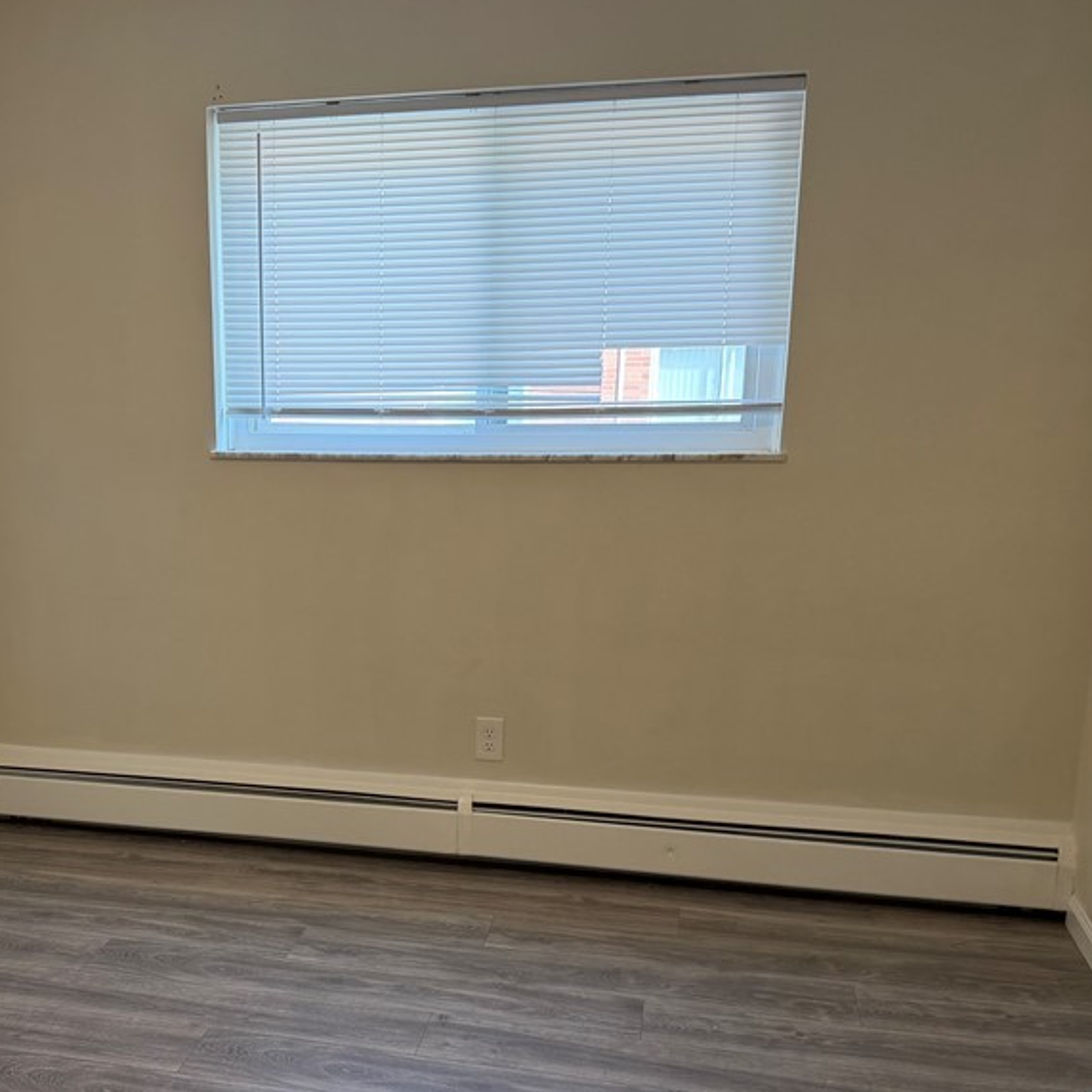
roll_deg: +2.5
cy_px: 678
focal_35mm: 38
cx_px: 325
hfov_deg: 43.0
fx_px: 1356
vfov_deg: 43.5
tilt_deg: -14.3
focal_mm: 6.76
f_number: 1.78
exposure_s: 1/153
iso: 125
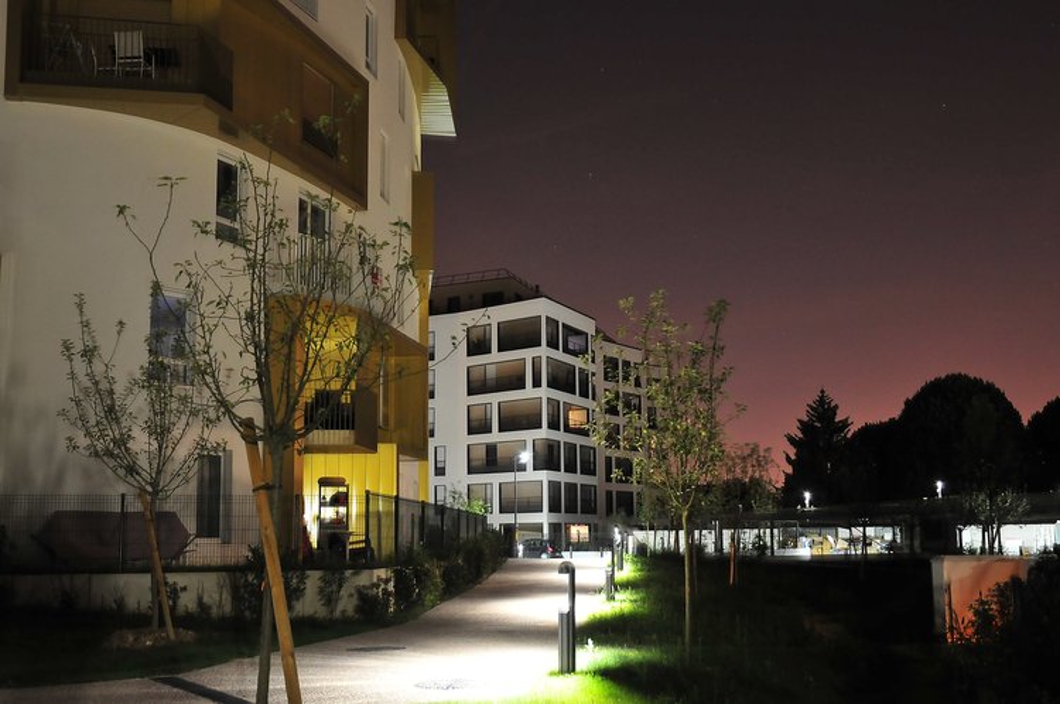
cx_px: 530
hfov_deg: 48.0
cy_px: 352
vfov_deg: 32.9
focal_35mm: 40
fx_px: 1191
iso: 800
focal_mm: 27
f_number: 6.7
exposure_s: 6
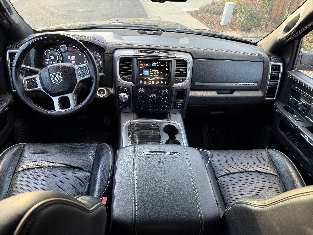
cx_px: 156
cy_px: 118
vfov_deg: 56.8
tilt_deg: -33.0
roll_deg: +0.1
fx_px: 217
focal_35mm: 24
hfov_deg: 71.6
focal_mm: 6.76
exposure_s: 1/83
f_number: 1.78
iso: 160
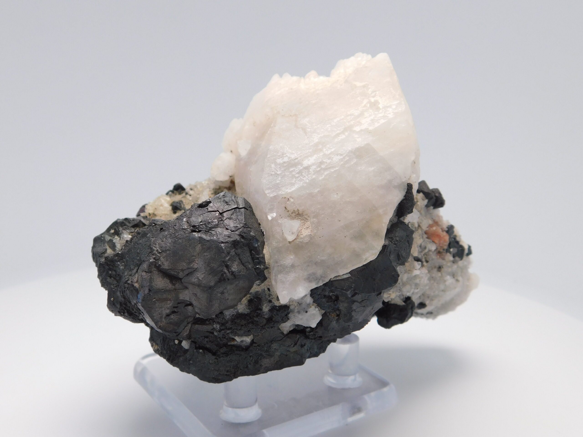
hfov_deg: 46.8
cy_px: 218
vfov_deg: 36.0
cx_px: 292
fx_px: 674
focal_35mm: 40
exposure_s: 1/200
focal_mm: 7.1
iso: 125
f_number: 3.6
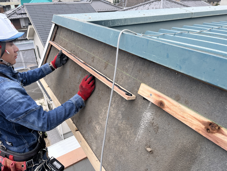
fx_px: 170
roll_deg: +0.8
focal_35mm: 26
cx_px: 114
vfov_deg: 53.1
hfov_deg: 67.3
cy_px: 86
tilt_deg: -27.4
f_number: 1.6
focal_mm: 5.1
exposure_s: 1/959
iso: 50
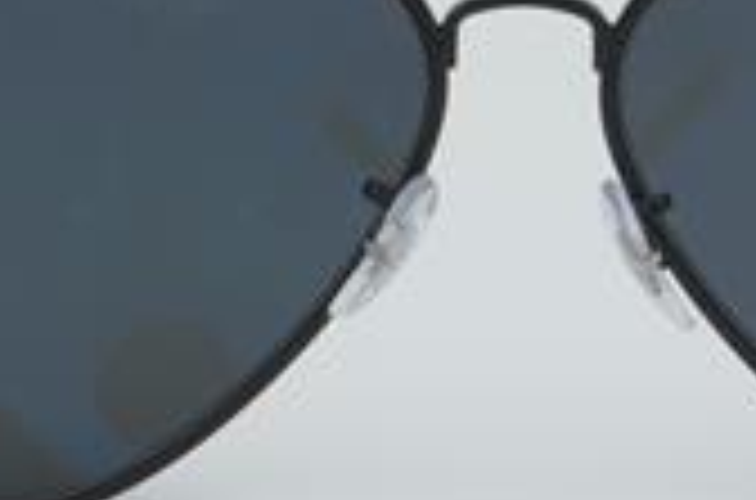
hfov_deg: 11.5
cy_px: 216
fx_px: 3748
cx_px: 526
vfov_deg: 7.6
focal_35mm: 179
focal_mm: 50
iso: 100
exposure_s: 1/4
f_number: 29
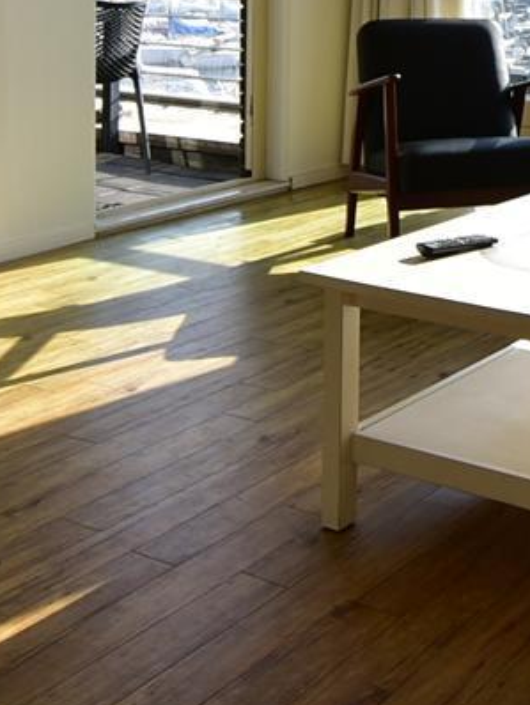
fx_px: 1183
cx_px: 548
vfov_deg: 30.5
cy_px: -23
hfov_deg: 24.0
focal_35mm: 58
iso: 100
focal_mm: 10
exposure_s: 1/160
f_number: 6.3
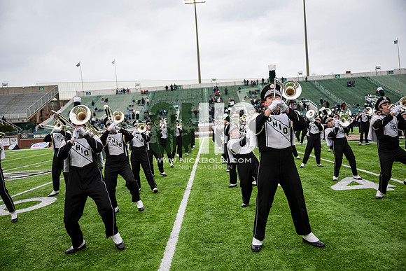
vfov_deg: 40.6
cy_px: 136
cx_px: 203
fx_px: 367
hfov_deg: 58.0
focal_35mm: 32
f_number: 2.8
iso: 100
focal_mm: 32.5
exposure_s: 1/500
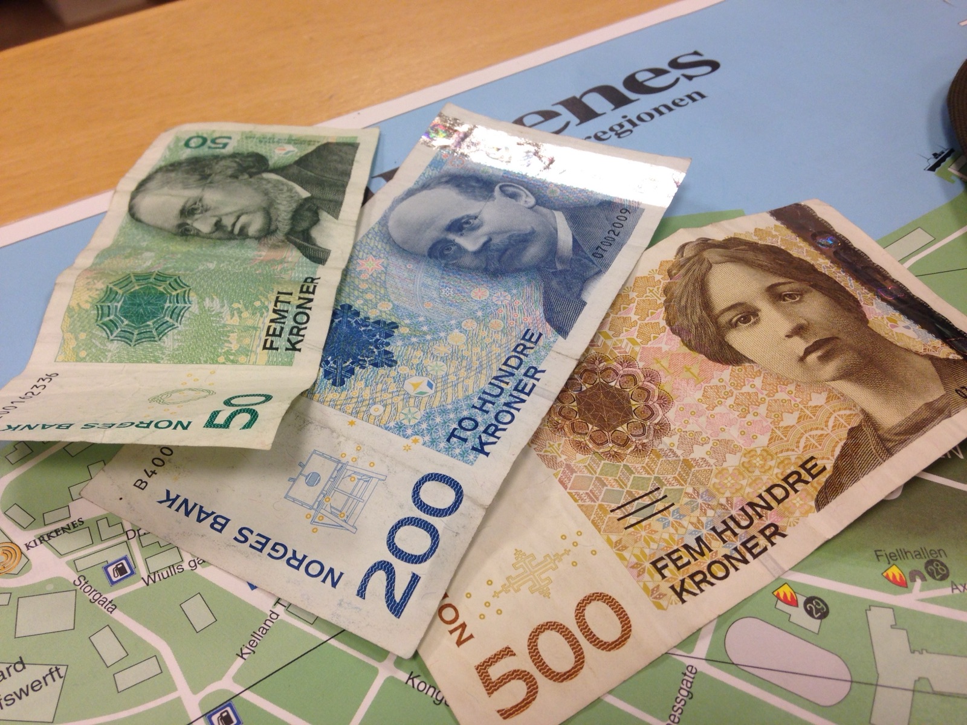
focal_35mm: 33
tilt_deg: -49.7
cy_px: 362
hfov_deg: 55.4
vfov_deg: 42.9
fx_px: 922
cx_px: 484
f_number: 2.4
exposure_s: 1/60
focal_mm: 4.12
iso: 50
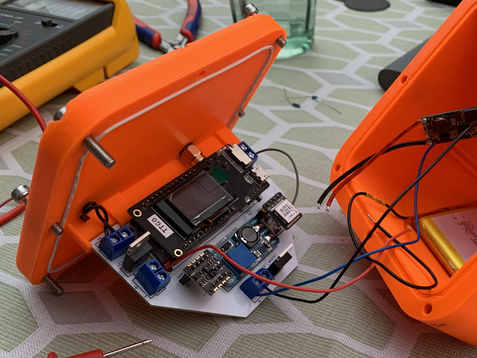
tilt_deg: -41.5
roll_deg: -0.6
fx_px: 565
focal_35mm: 41
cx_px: 333
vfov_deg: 34.4
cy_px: 266
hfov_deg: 44.8
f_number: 1.8
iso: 320
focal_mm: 4.25
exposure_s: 1/60
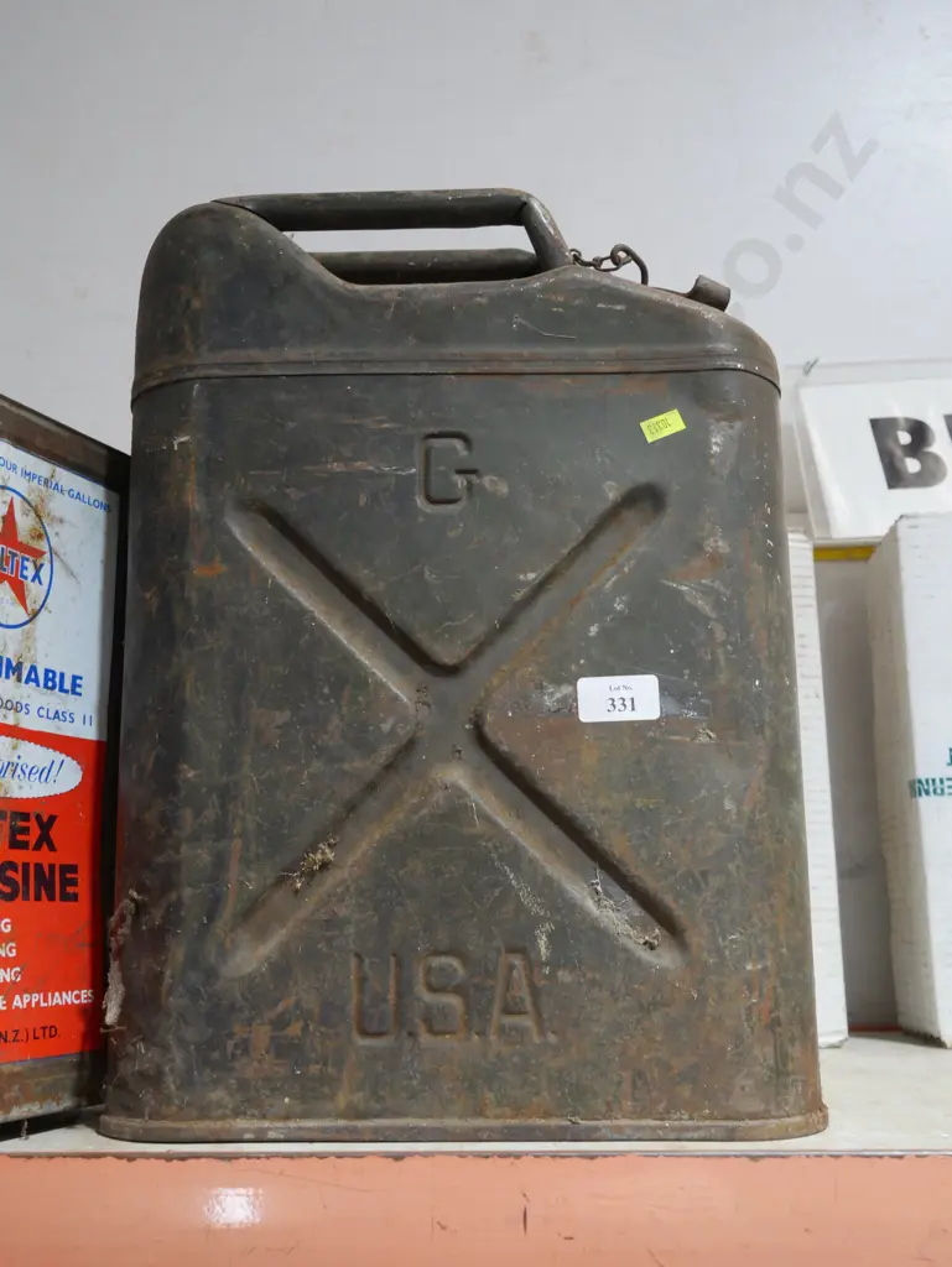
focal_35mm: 36
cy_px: 634
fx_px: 1319
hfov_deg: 39.7
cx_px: 476
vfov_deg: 51.3
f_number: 4
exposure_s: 1/60
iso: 800
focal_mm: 18
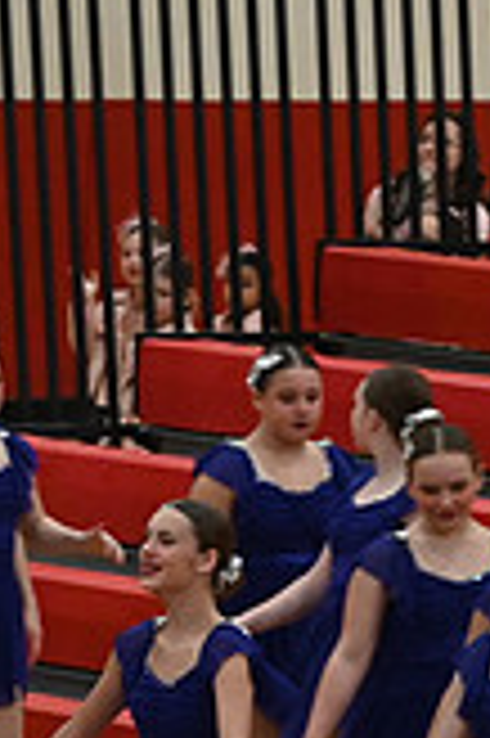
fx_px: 12193
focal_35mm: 596
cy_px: 808
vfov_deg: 3.5
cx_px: -733
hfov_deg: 2.3
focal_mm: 112
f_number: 4
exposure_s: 1/400
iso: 5000
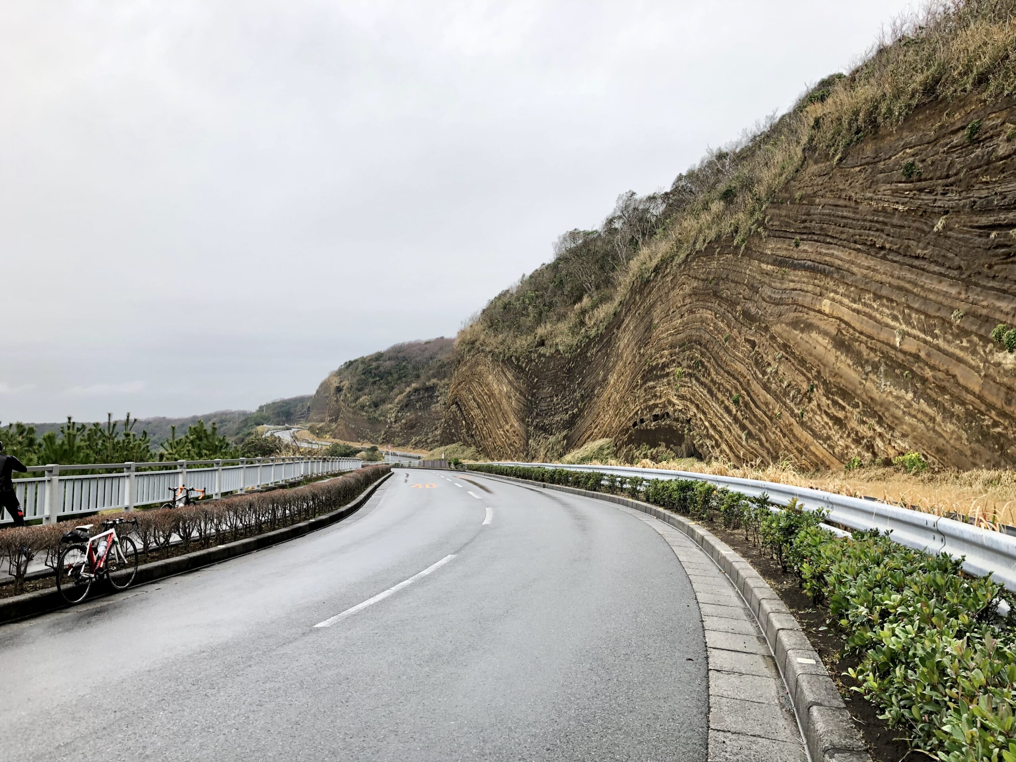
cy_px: 381
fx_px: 822
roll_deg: -0.5
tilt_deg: +4.6
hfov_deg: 63.4
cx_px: 508
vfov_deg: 49.7
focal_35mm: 28
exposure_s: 1/120
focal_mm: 3.99
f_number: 1.8
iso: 25
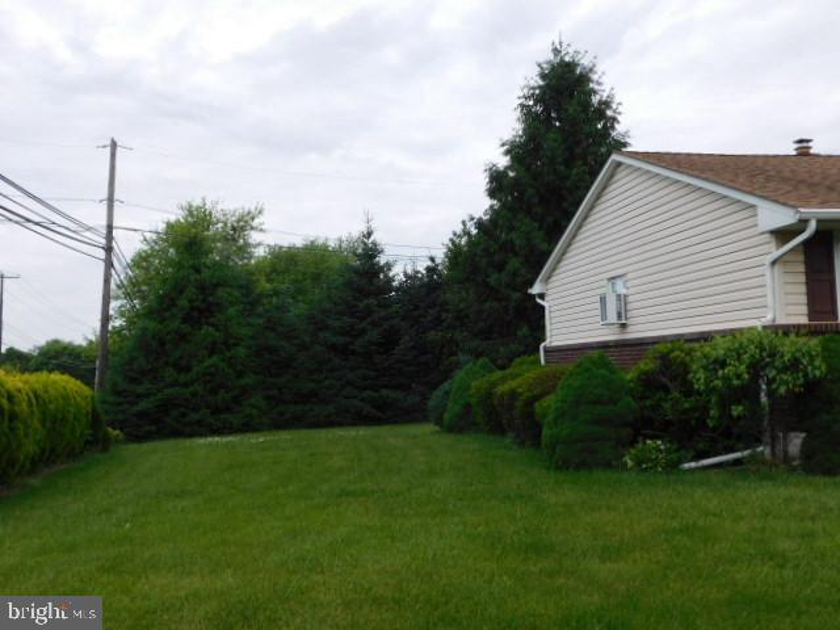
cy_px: 315
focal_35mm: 36
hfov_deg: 51.4
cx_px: 420
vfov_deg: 39.7
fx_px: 874
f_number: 3.5
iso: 125
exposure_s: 1/1000
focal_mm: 6.3
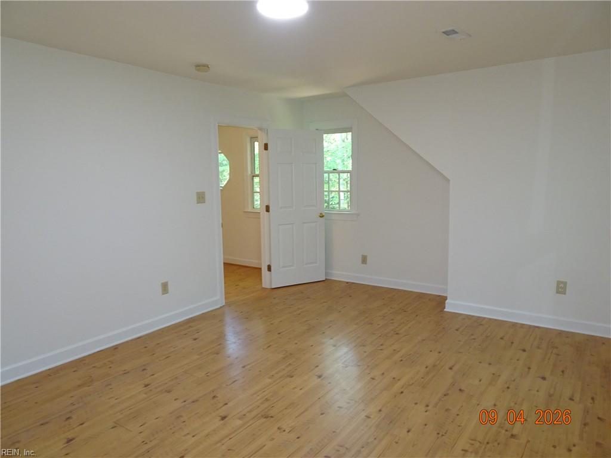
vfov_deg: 56.8
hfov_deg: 71.6
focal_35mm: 24
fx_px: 424
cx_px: 306
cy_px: 229
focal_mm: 4.1
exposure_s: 1/30
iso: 320
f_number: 3.5
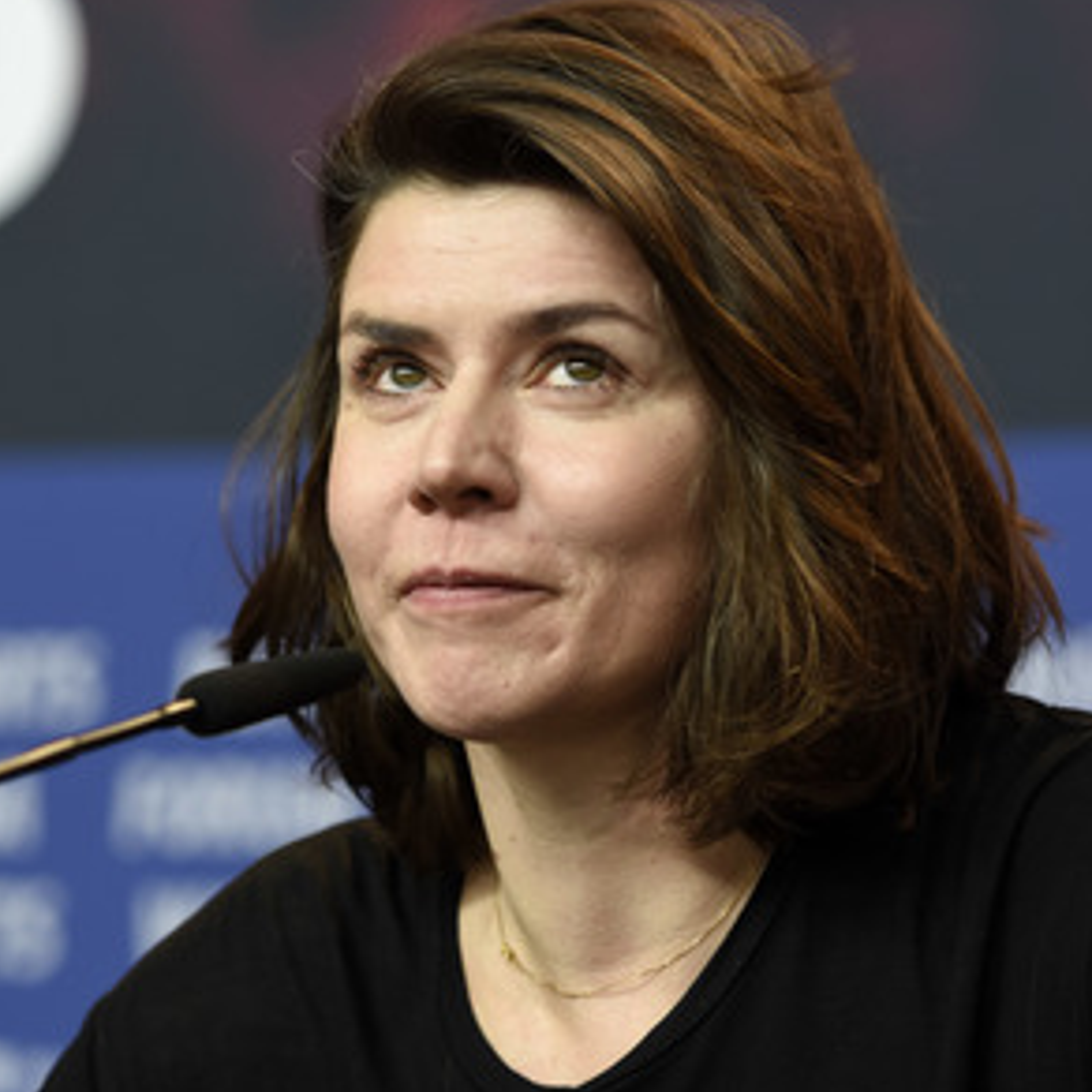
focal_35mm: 256
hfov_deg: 6.8
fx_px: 9137
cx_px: 267
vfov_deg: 6.8
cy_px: 535
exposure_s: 1/250
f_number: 3.5
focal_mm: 130
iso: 640
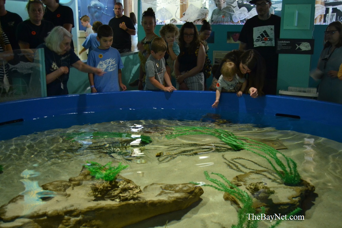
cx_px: 171
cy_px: 114
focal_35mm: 39
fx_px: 370
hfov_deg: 49.6
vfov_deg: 34.2
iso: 1600
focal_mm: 26
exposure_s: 1/30
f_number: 4
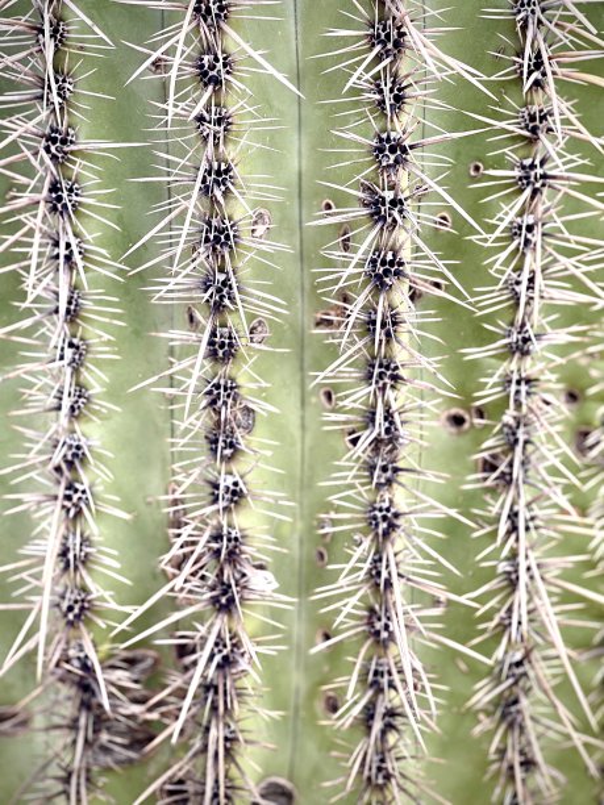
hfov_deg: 22.9
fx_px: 1489
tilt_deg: -15.2
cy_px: 402
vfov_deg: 30.3
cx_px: 302
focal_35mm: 64
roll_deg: +0.2
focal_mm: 7.5
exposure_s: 1/182
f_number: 2.2
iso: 20
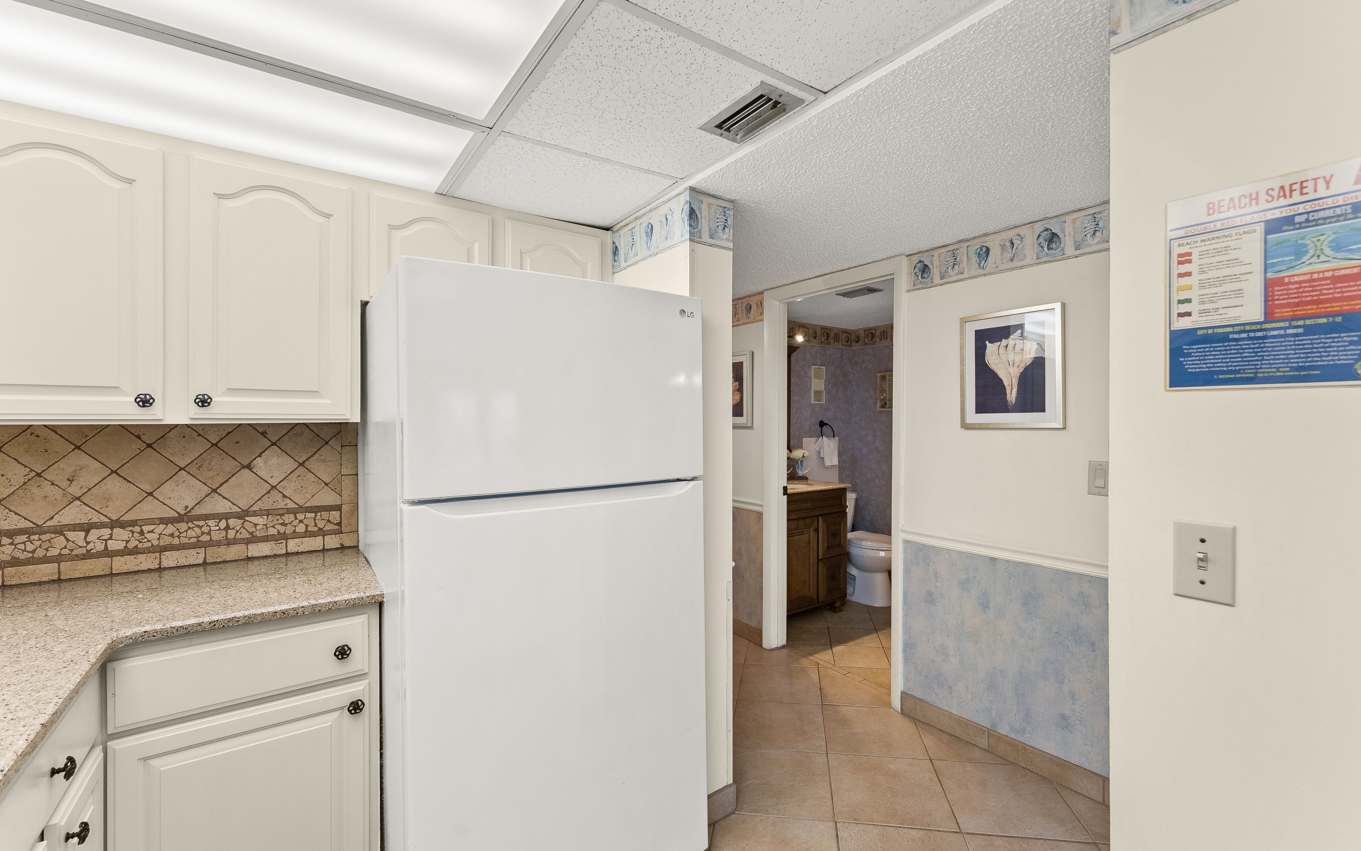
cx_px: 705
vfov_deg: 74.8
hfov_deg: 101.4
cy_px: 421
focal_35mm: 15
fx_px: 556
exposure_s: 1/15
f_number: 8
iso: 400
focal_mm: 14
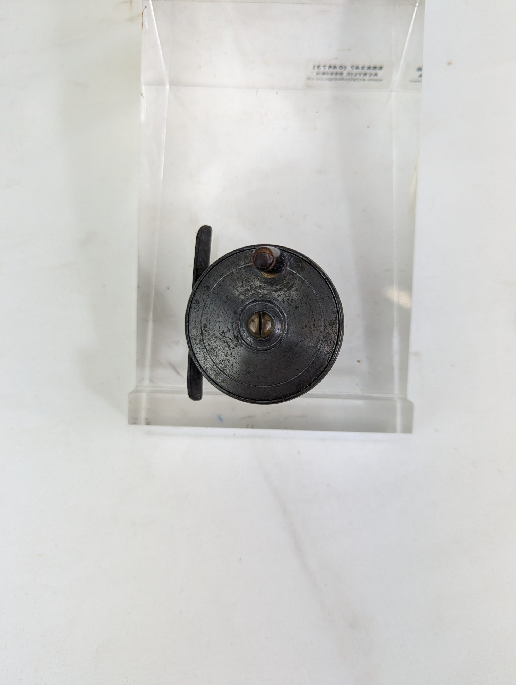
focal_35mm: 24
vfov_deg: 71.5
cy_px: 342
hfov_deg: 56.9
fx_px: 476
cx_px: 258
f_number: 1.85
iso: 102
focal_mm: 6.81
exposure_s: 1/227
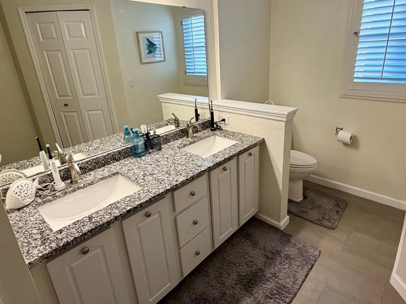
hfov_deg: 78.9
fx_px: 246
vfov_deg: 63.3
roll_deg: +3.1
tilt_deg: -18.6
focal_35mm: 21
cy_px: 135
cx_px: 219
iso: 125
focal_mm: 2.22
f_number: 2.2
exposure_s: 1/120
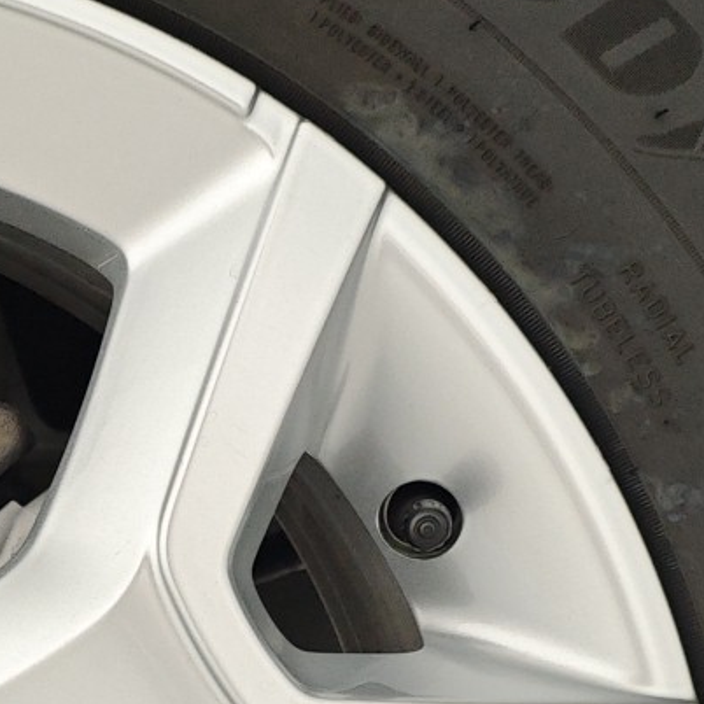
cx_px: -373
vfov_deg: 16.7
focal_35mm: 97
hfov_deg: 16.3
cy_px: 961
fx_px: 2232
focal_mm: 6.55
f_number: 1.6
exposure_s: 1/100
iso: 90
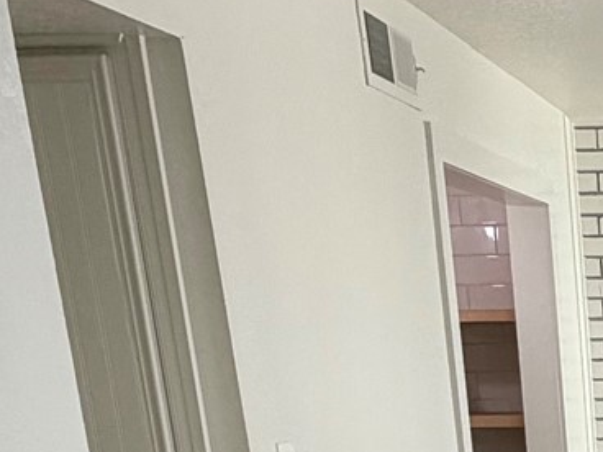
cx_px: 865
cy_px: 791
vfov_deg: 16.2
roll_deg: +0.8
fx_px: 1359
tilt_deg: -17.6
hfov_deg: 21.6
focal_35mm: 78
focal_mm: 2.22
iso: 100
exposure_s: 1/120
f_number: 2.2
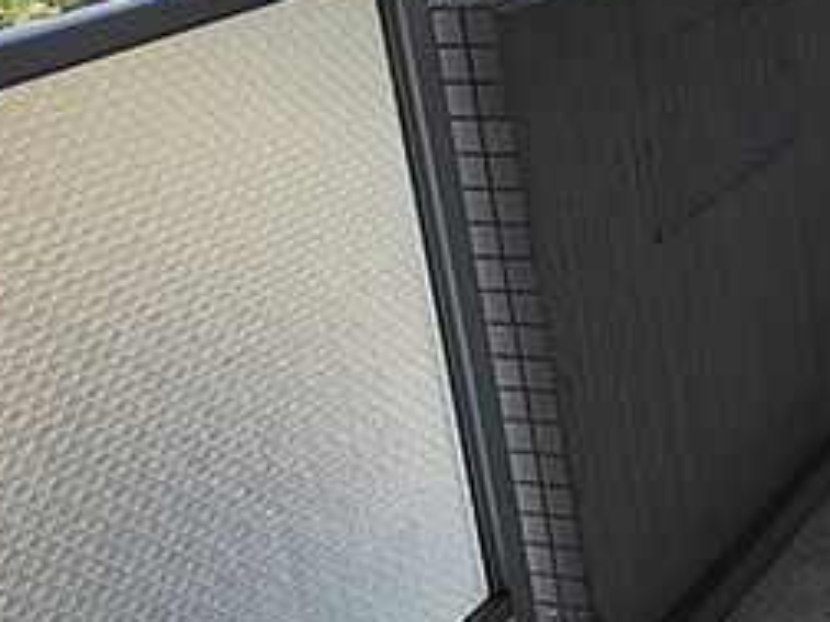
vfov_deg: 20.7
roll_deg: +5.9
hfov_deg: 25.5
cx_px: 899
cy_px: 270
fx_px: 1702
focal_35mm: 71
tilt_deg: -19.3
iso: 20
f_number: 1.8
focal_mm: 3.99
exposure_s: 1/185
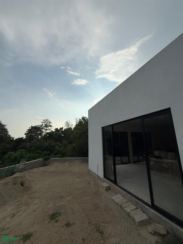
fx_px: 99
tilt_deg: +11.5
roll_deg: -1.0
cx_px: 92
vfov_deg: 102.1
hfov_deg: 85.7
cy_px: 122
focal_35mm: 14
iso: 50
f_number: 2.2
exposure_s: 1/5155
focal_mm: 2.22
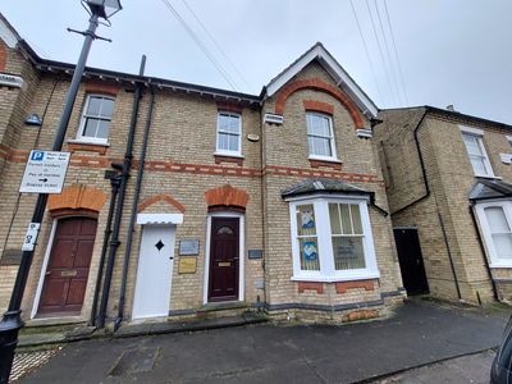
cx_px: 256
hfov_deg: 106.2
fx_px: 192
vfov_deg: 89.9
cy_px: 192
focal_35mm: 13
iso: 80
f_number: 2.2
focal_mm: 1.74
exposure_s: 1/100
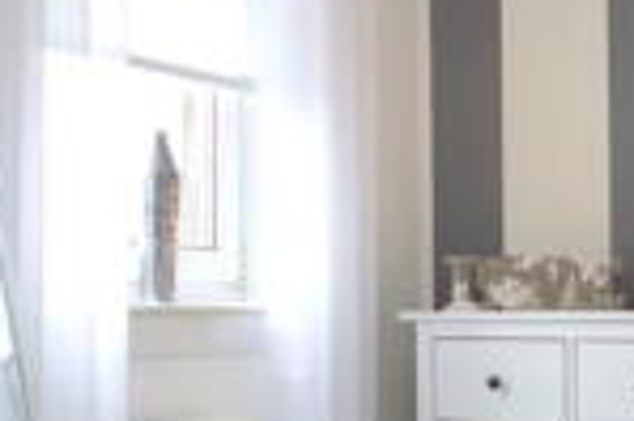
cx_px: 145
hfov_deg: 30.0
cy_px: 289
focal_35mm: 66
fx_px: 1161
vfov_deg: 20.5
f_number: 4
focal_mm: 10
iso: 720
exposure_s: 1/60
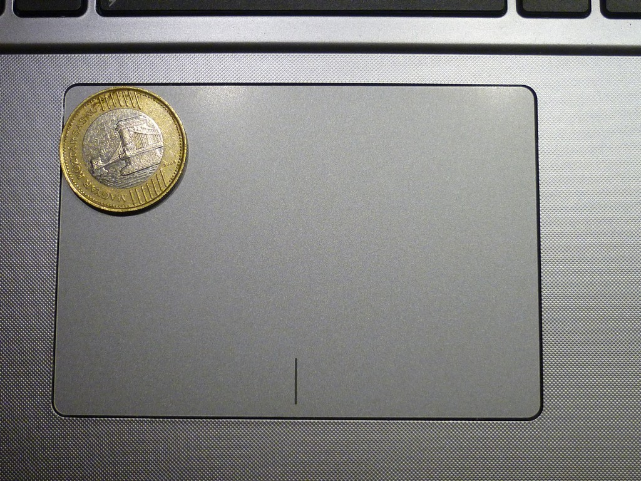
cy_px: 240
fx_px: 1093
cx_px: 320
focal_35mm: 59
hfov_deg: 32.7
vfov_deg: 24.8
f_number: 3
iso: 200
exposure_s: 1/40
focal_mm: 6.9
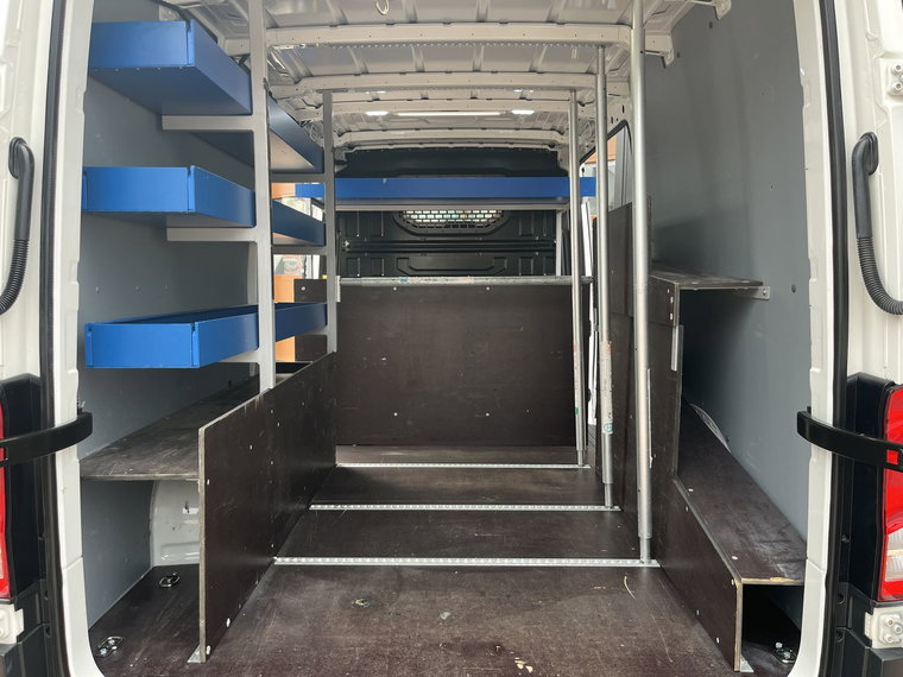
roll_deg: -1.0
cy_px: 338
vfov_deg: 53.1
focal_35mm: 26
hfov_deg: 67.3
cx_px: 452
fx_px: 678
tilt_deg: -4.7
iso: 64
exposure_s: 1/122
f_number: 1.6
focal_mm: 5.1
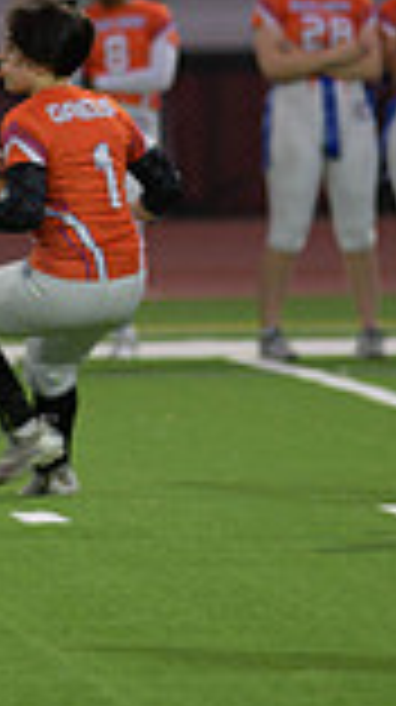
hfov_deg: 1.8
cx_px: -40
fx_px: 12297
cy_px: 133
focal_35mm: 657
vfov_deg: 3.3
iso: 500
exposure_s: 1/200
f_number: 2.8
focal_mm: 170
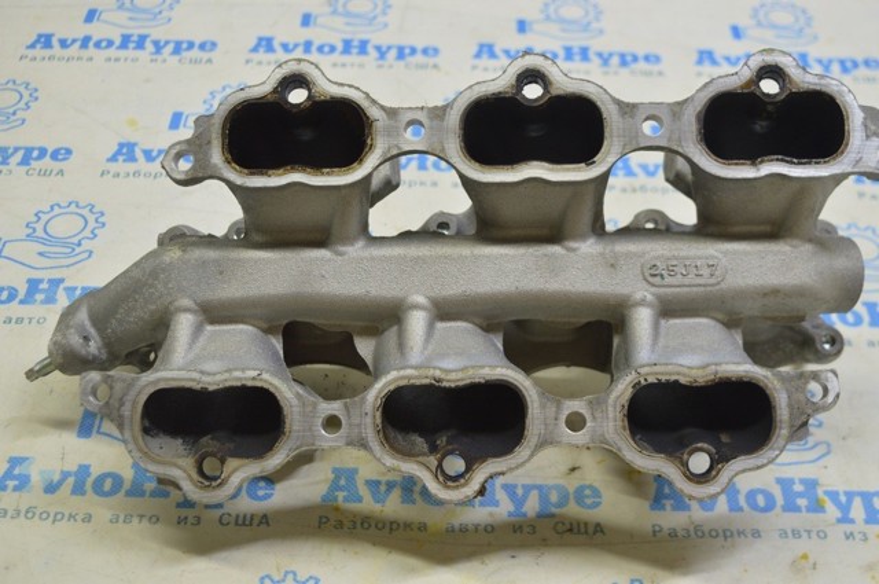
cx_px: 440
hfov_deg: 37.9
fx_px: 1280
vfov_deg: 25.7
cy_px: 292
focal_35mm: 52
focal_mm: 35
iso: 400
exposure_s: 1/25
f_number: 5.6
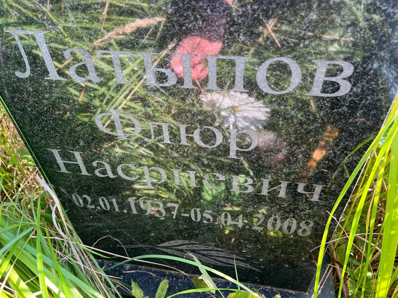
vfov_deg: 53.1
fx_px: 299
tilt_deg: -46.8
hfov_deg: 67.3
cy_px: 149
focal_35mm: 26
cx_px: 199
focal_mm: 5.7
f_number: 1.5
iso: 32
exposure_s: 1/121
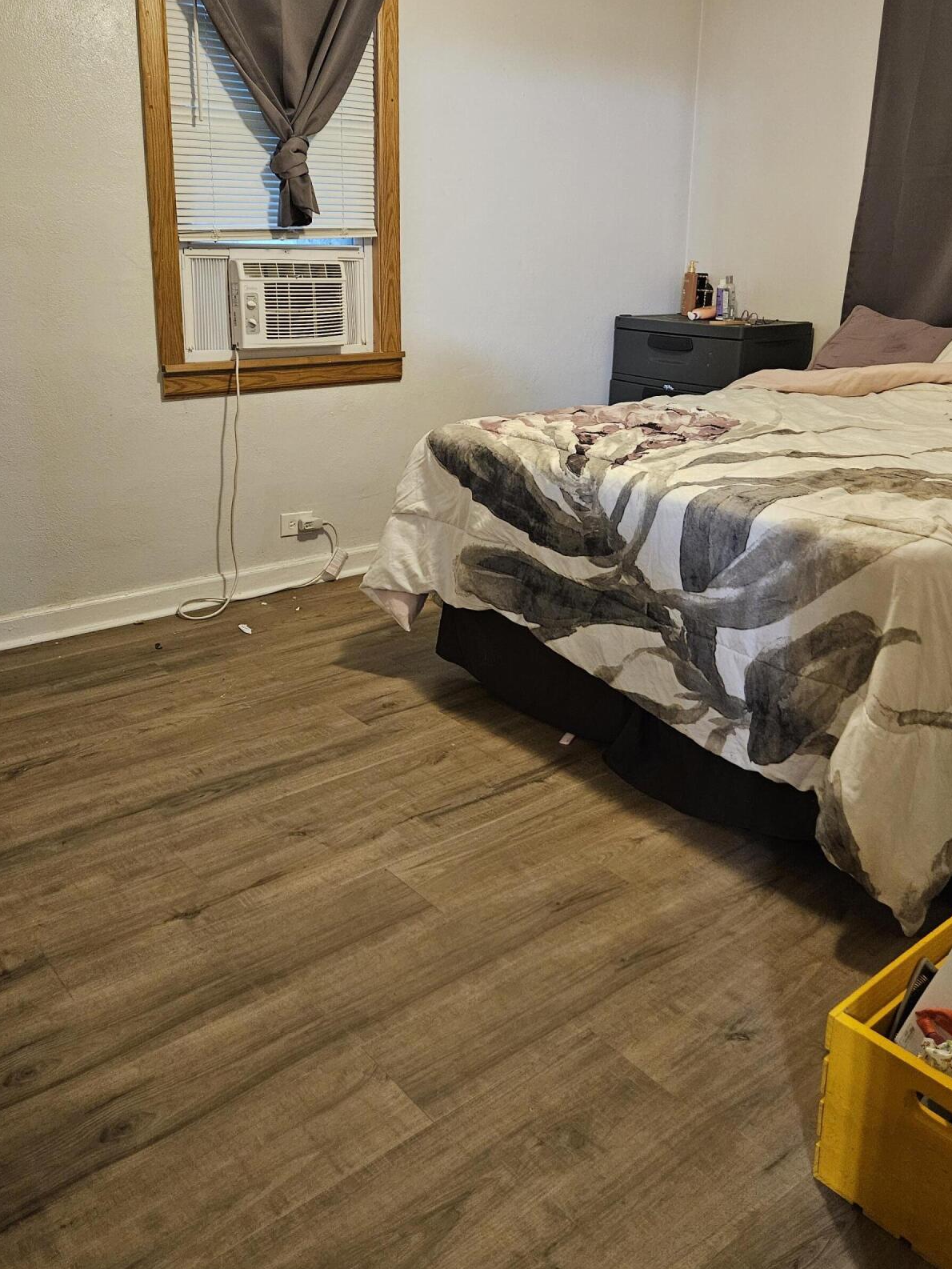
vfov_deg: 61.2
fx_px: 1063
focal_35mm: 29
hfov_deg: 48.2
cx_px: 454
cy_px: 514
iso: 640
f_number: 1.8
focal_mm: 5.4
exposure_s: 1/60
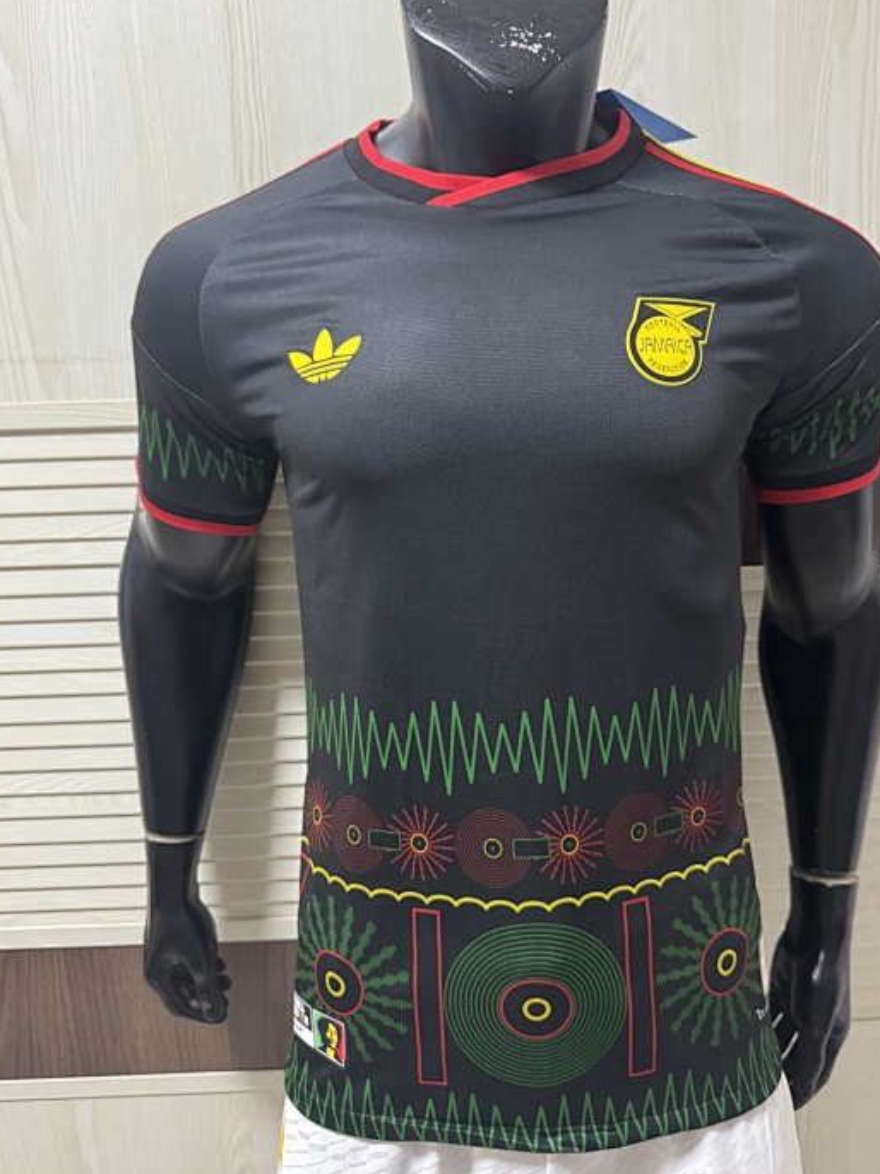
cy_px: 537
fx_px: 950
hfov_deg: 49.6
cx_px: 496
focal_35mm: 28
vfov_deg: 63.4
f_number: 1.78
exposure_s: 1/60
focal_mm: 6.76
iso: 640
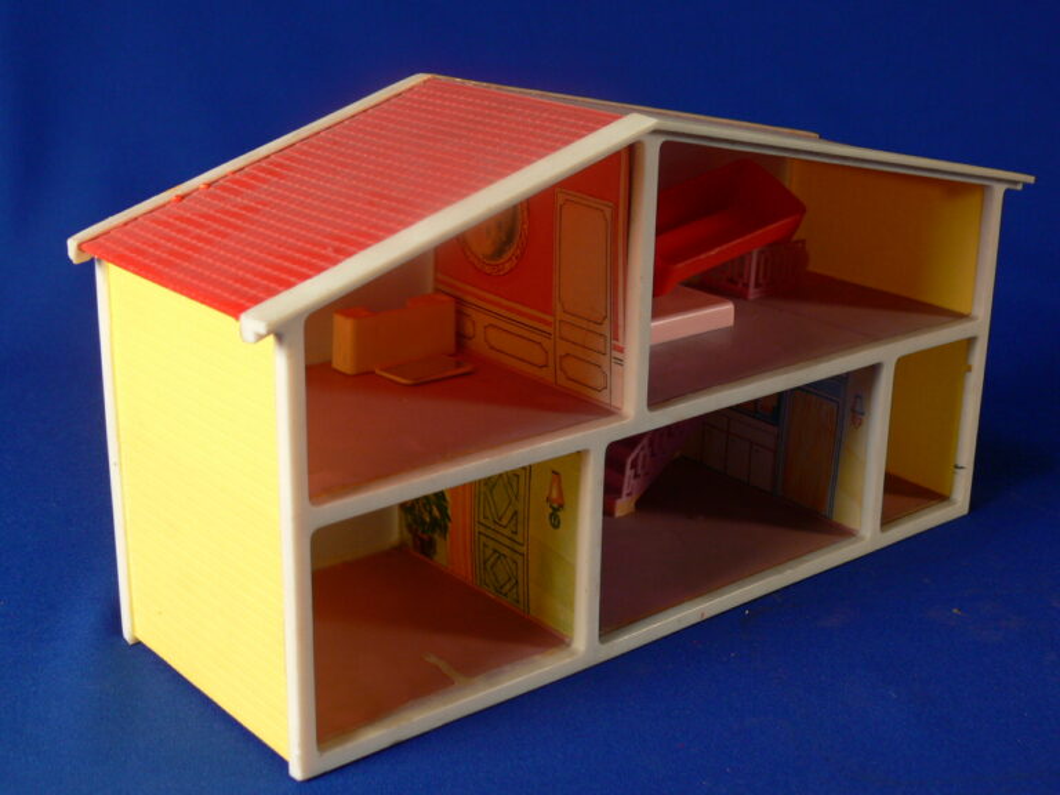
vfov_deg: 29.1
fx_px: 1531
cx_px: 530
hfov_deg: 38.2
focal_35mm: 50
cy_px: 398
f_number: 3.2
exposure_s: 1/30
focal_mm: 9.5
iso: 100
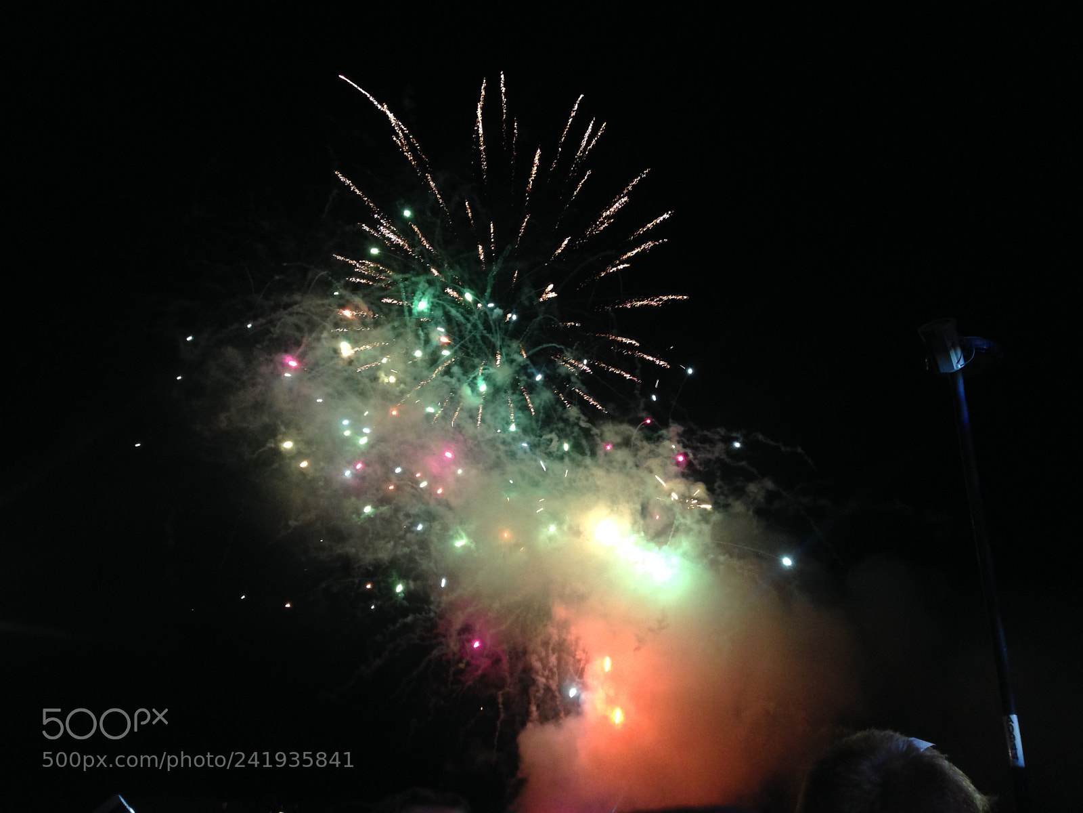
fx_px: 1032
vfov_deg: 42.9
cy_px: 406
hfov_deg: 55.4
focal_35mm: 33
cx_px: 542
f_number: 2.4
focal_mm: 4.12
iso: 125
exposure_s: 1/20
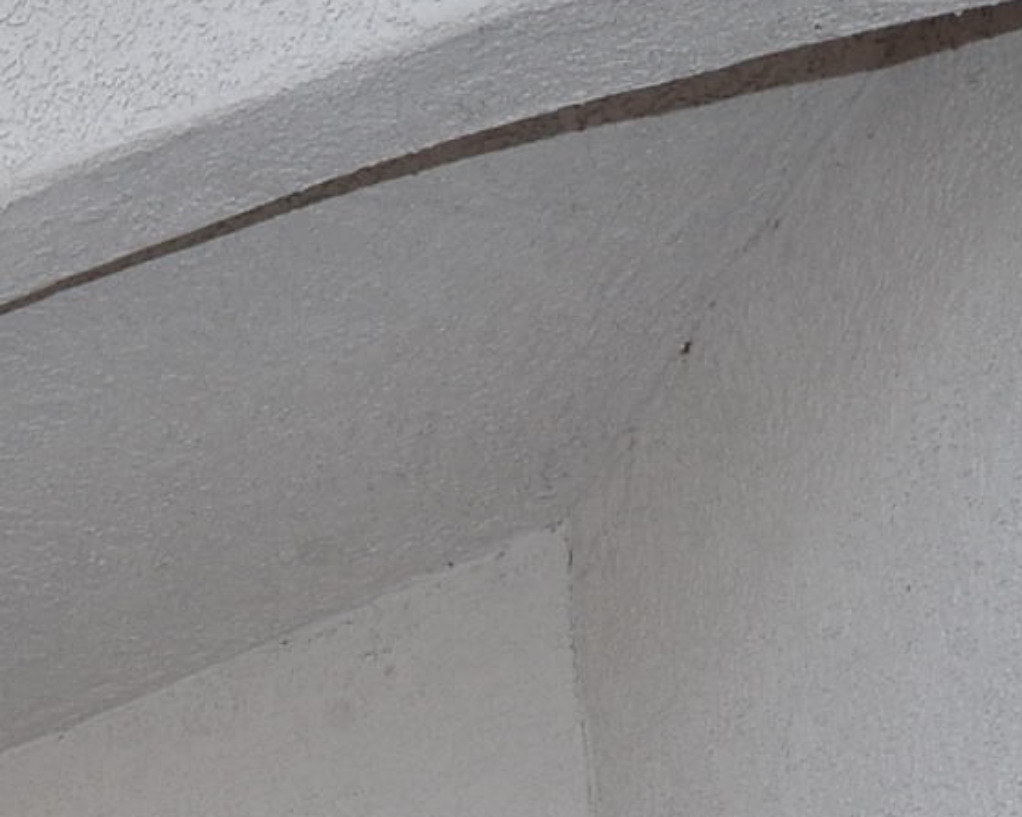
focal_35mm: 91
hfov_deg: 17.7
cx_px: -712
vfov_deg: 13.8
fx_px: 2751
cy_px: 1722
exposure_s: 1/320
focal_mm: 18
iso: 320
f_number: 11
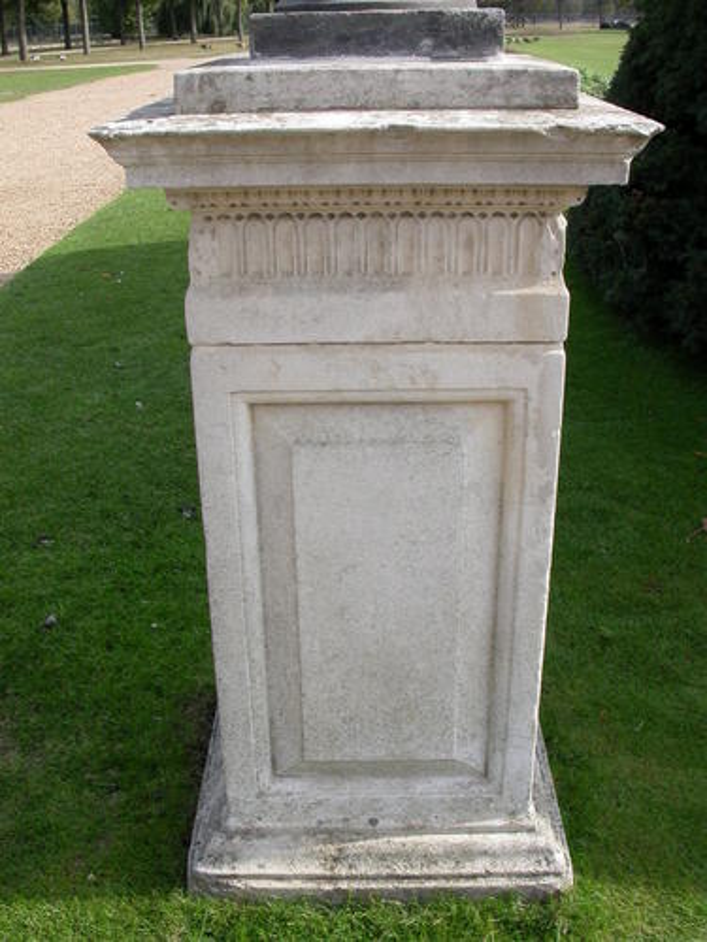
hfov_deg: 37.7
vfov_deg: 49.0
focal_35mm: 38
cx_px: 354
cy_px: 471
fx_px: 1035
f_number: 6
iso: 100
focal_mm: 7.85
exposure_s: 1/234
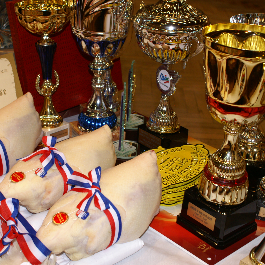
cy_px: 132
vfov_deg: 25.5
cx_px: 118
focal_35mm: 68
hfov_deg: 25.5
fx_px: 586
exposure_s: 1/60
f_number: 5.6
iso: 400
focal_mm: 35
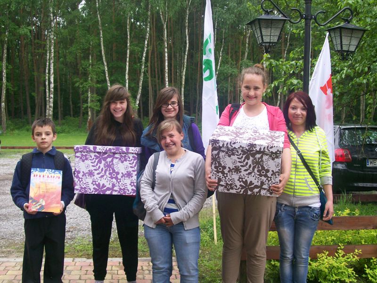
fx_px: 490
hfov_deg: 42.1
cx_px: 188
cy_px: 142
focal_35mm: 45
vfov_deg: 32.2
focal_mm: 7.6
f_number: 3
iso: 80
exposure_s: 1/117
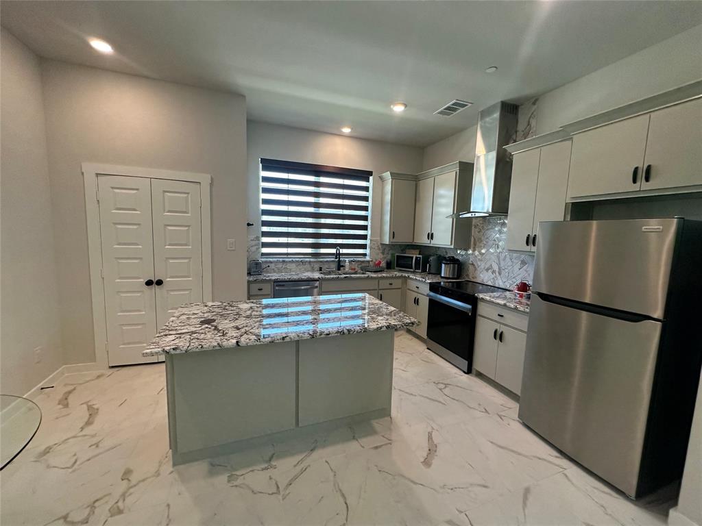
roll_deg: -1.8
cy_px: 263
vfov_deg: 85.7
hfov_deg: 102.1
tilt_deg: -6.1
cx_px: 351
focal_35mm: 14
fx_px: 284
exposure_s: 1/120
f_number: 2.2
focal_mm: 2.22
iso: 160
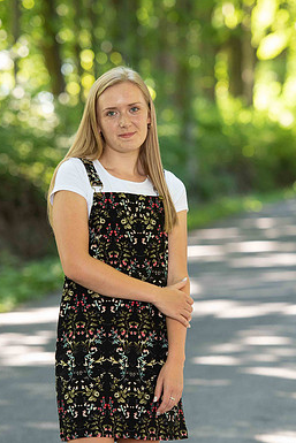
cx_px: 188
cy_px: 222
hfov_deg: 6.5
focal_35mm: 211
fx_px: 2600
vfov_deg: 9.7
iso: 640
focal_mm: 140
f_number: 3.5
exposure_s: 1/200
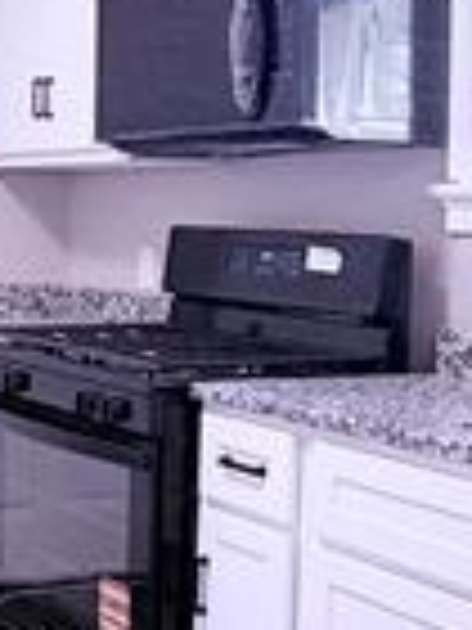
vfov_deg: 25.2
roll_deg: -0.8
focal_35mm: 77
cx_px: -211
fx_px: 1400
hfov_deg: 17.4
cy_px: 220
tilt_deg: +0.7
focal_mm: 2.22
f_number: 2.2
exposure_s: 1/120
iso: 200
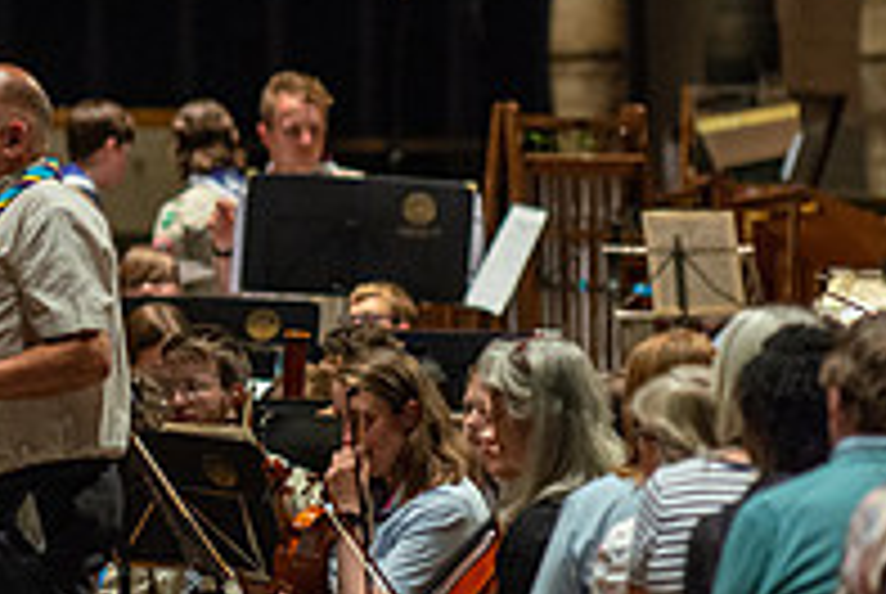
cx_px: -4
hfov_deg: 3.5
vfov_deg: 2.3
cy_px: 155
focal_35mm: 588
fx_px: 14493
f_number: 2.8
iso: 2500
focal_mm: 200
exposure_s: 1/125
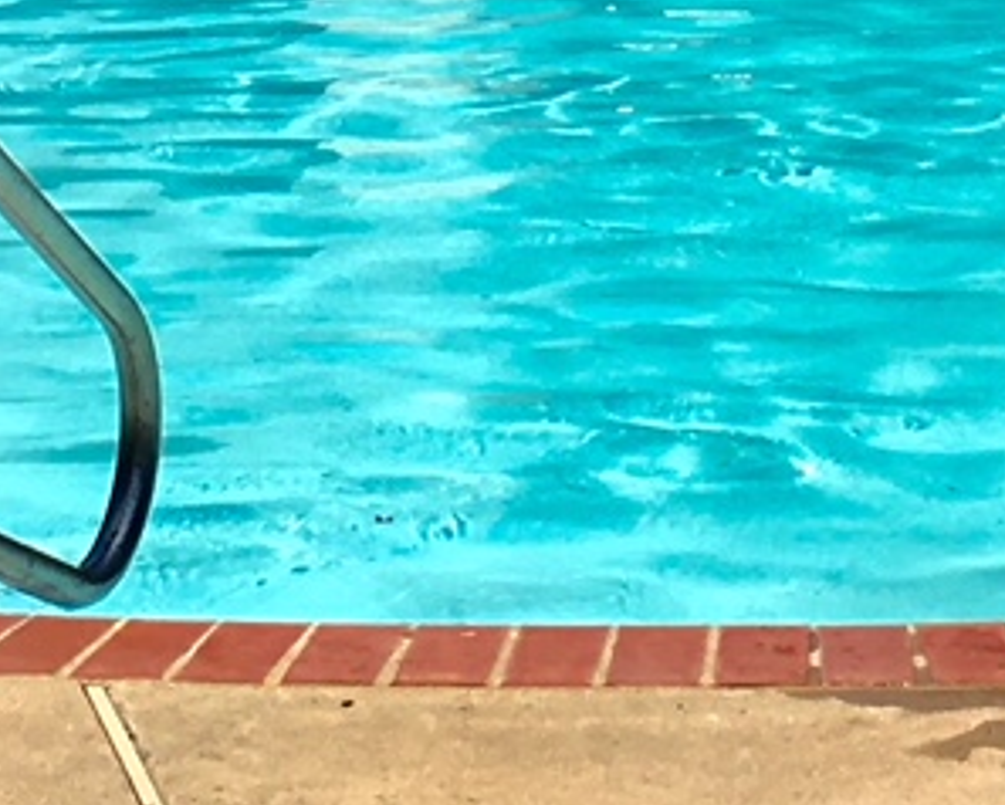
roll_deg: +0.1
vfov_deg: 7.7
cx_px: 673
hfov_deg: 10.0
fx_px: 5715
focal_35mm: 192
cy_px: -852
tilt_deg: +2.7
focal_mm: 4.15
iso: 25
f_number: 2.2
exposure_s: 1/2137
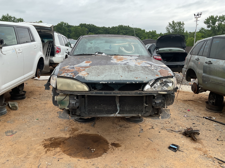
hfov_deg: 61.7
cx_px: 112
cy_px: 84
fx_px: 188
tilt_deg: -9.5
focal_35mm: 29
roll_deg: +0.7
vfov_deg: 48.2
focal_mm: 3
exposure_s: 1/770
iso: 16
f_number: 1.8
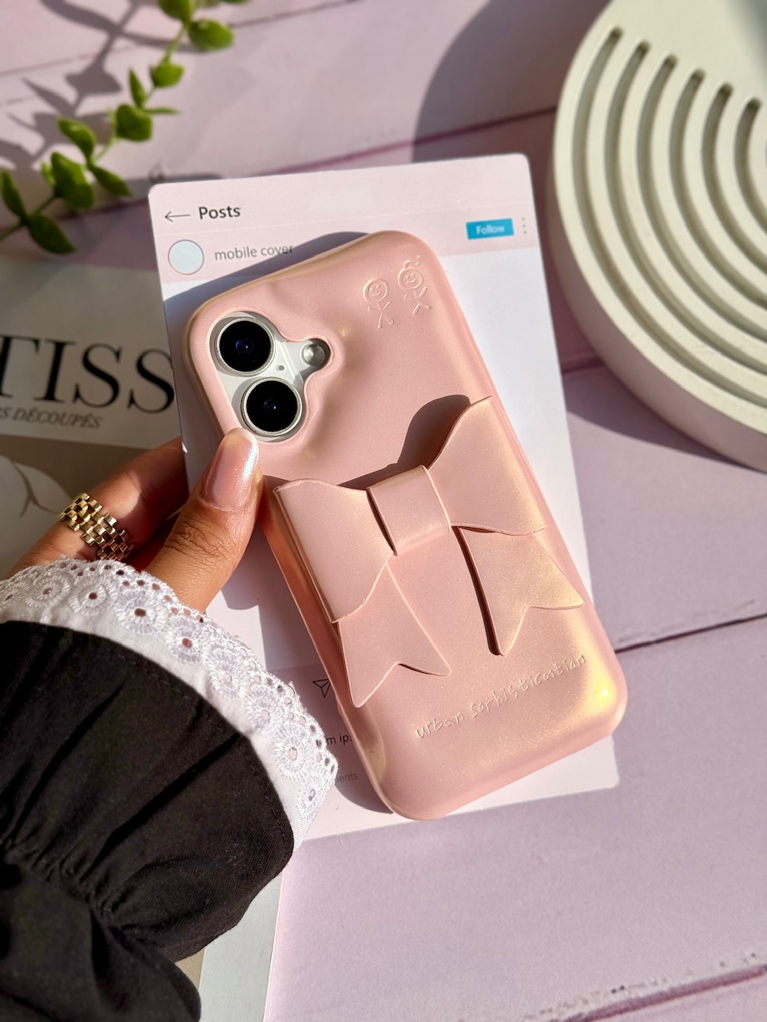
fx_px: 1418
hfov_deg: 30.3
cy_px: 511
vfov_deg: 39.7
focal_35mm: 48
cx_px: 384
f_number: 1.78
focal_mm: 6.76
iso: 64
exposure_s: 1/8772
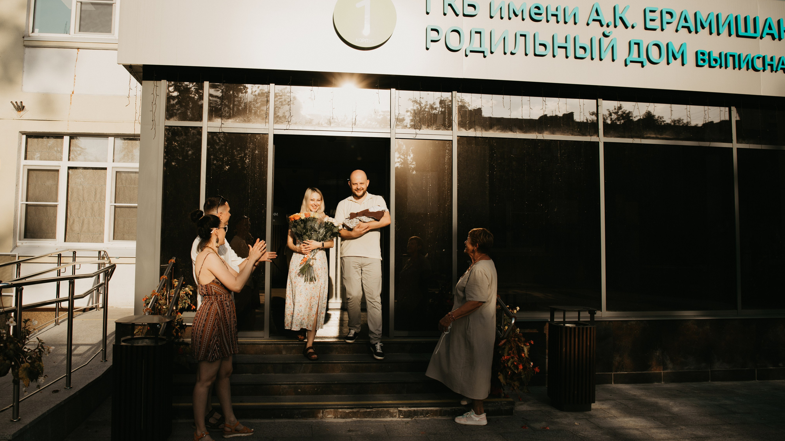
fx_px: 583
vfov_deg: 41.5
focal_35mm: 28
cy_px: 217
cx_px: 364
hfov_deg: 67.8
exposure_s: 1/500
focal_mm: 24
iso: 125
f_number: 4
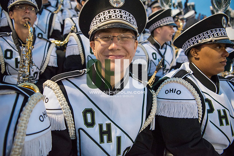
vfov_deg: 46.4
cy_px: 78
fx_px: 182
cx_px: 117
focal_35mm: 28
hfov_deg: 65.5
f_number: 3.2
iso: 2000
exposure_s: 1/320
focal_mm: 28
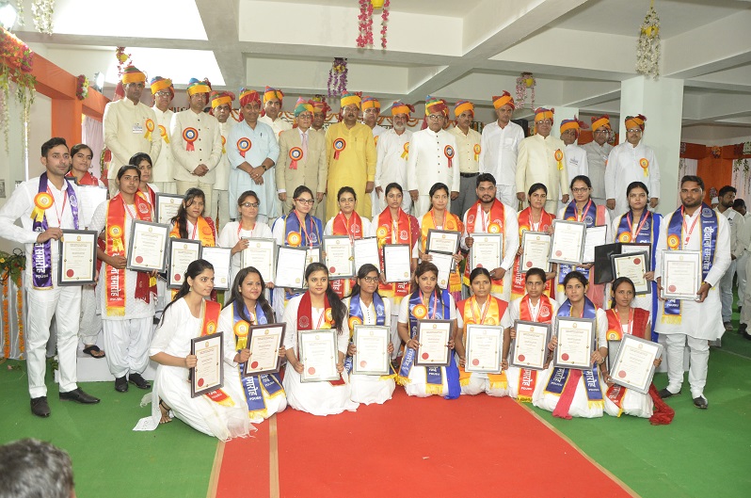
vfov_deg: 47.8
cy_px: 249
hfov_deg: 67.5
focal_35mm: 27
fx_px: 562
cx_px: 376
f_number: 3.5
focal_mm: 18
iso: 2000
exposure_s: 1/125
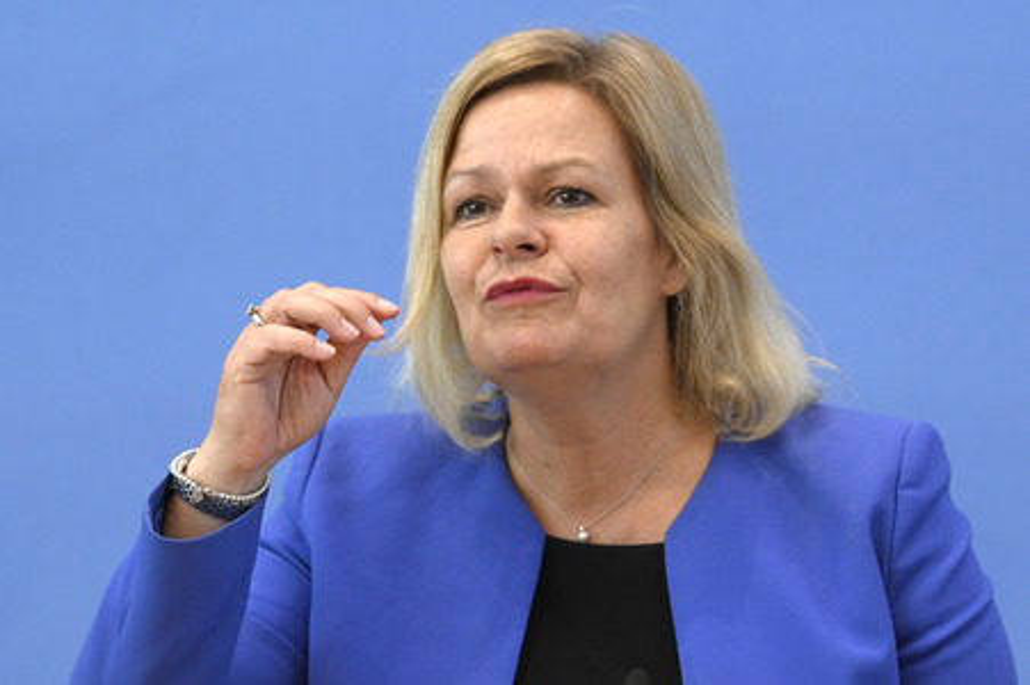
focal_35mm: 130
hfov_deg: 15.8
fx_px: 3717
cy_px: 342
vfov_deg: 10.5
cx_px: 515
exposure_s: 1/1000
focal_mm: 130
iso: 3200
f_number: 5.6
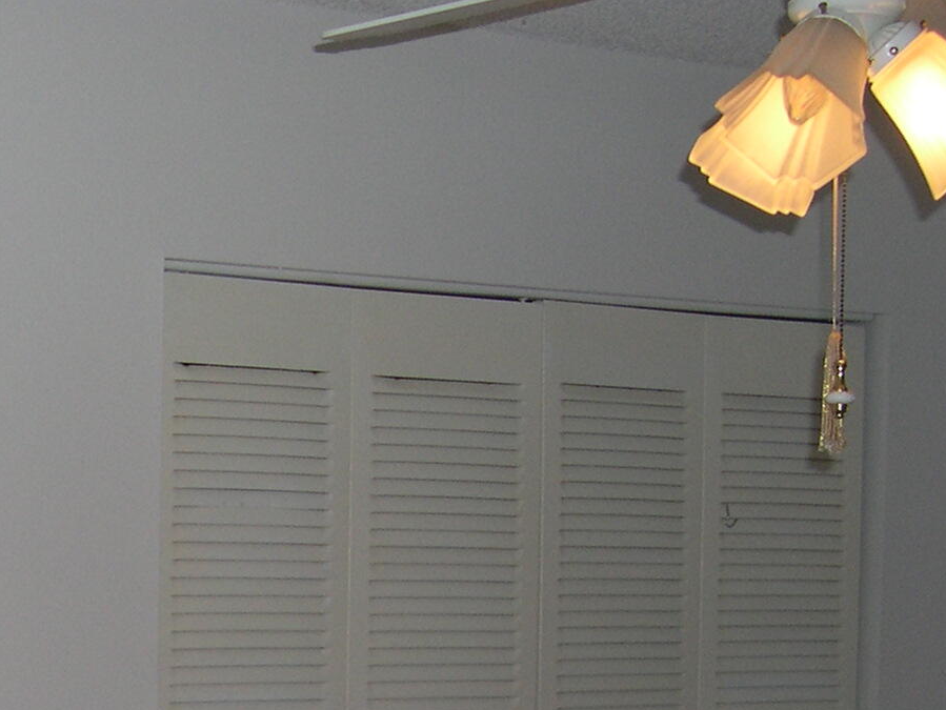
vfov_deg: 15.0
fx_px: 2625
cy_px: 811
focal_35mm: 96
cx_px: -239
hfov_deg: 19.1
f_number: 2.8
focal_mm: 8
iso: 100
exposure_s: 1/60
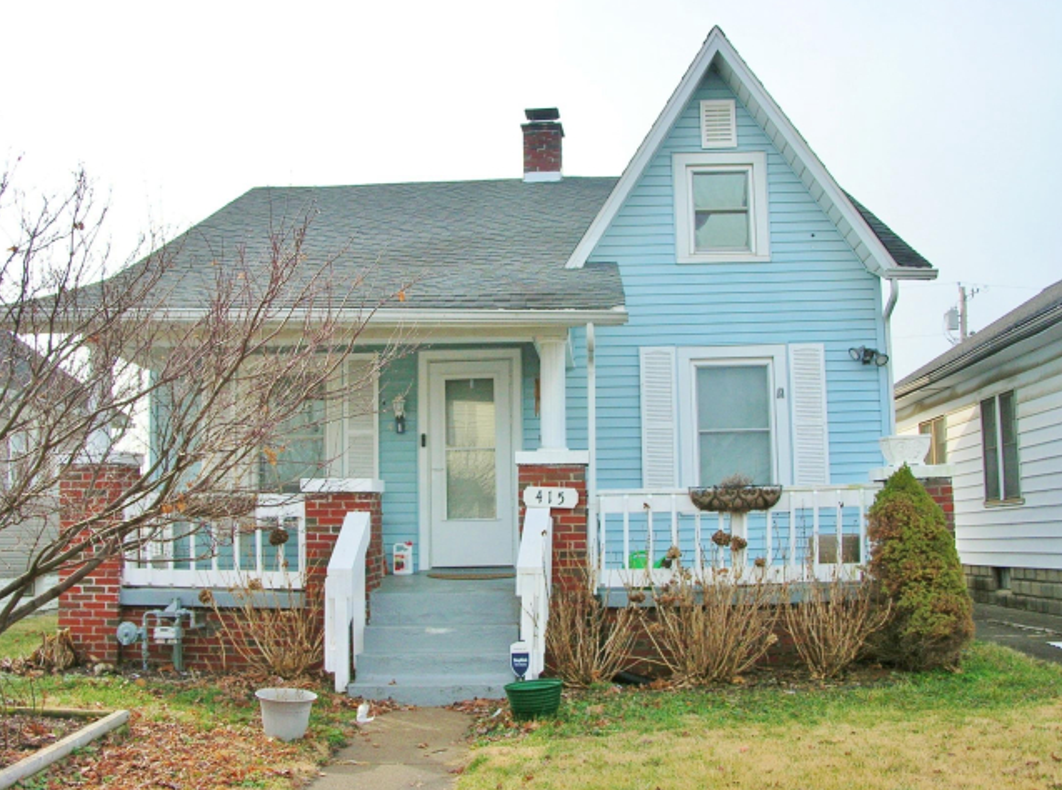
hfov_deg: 49.1
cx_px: 550
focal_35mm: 38
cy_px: 410
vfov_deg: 37.5
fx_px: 1163
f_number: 3.7
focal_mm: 6
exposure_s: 1/434
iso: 50
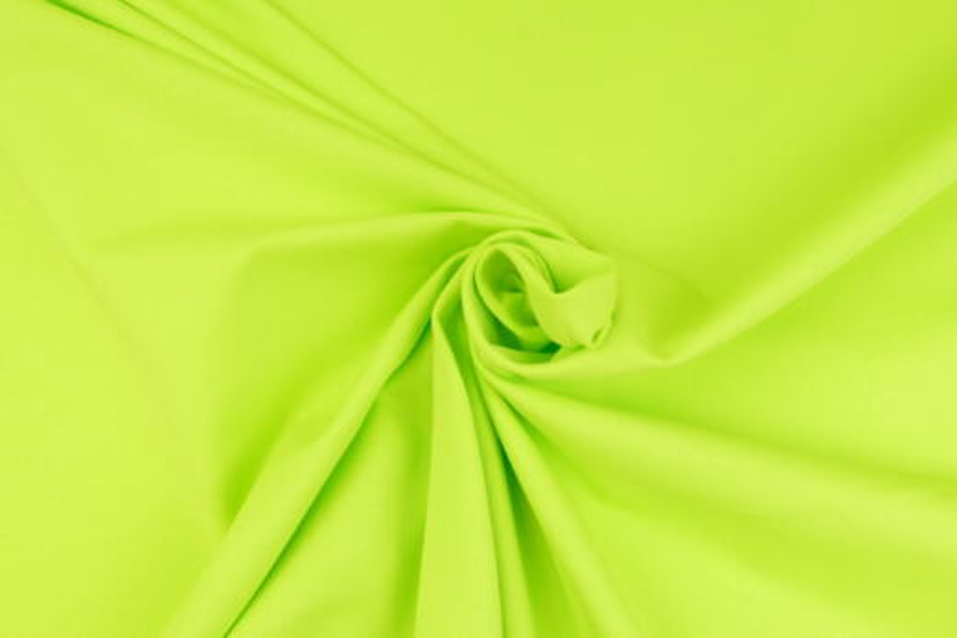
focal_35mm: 37
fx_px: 984
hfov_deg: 51.9
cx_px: 478
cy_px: 319
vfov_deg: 36.0
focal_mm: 13.43
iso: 1000
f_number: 8
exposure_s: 1/80
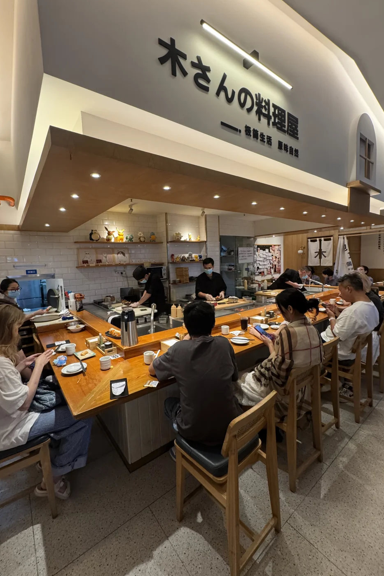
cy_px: 282
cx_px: 183
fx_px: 240
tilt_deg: -5.0
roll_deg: +2.2
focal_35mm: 15
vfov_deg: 100.4
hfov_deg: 77.3
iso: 320
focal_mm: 2.22
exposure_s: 1/100
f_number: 2.2
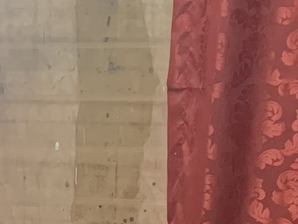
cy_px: 423
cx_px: -30
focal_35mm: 154
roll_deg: -0.6
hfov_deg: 12.6
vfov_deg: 9.1
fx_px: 1326
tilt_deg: -12.0
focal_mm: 4.25
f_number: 1.8
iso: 320
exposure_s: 1/50
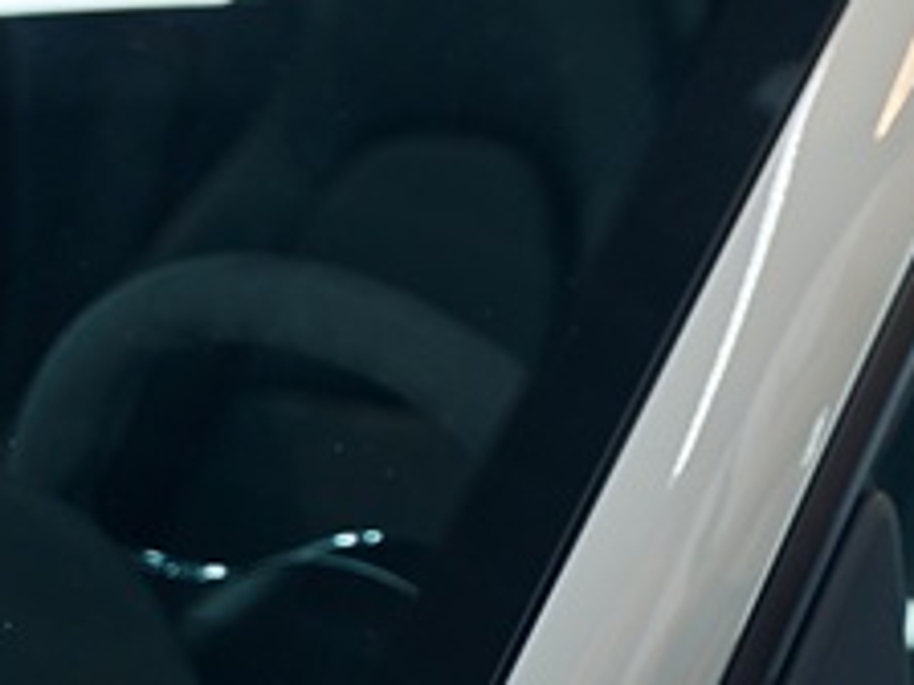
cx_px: 2008
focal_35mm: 174
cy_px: -302
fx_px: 4598
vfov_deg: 8.4
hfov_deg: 10.2
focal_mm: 38.7
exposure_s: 1/250
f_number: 2.8
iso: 640
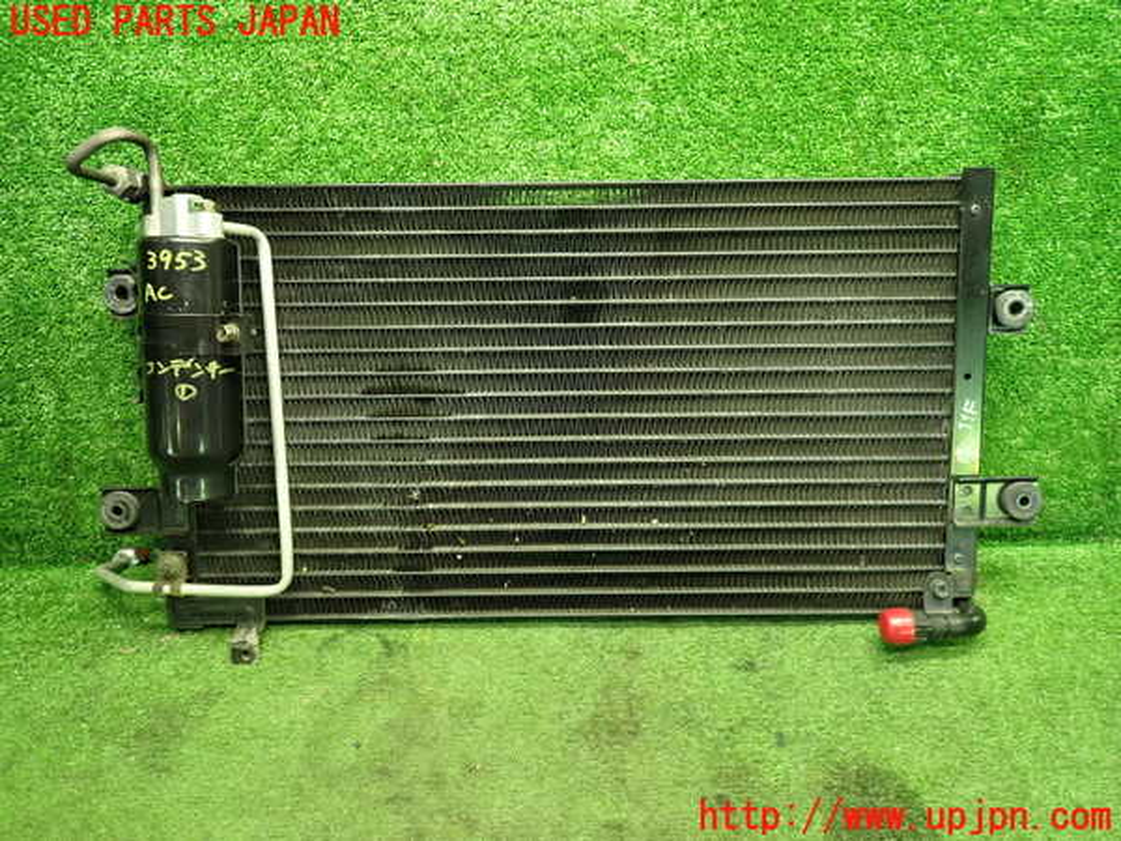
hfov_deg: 69.4
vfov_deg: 54.9
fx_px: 810
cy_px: 420
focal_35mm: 25
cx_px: 560
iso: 400
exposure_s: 1/30
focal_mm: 4.5
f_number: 2
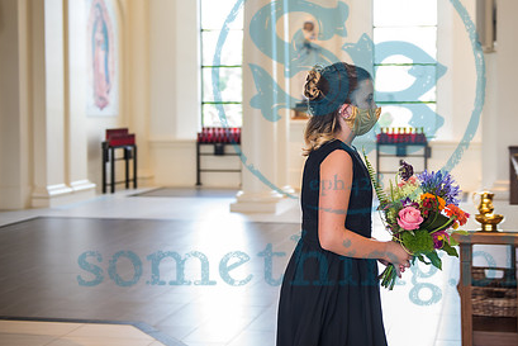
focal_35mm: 55
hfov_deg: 35.9
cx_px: 340
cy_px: 124
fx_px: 792
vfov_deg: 24.5
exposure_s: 1/160
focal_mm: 38
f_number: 2.8
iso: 640
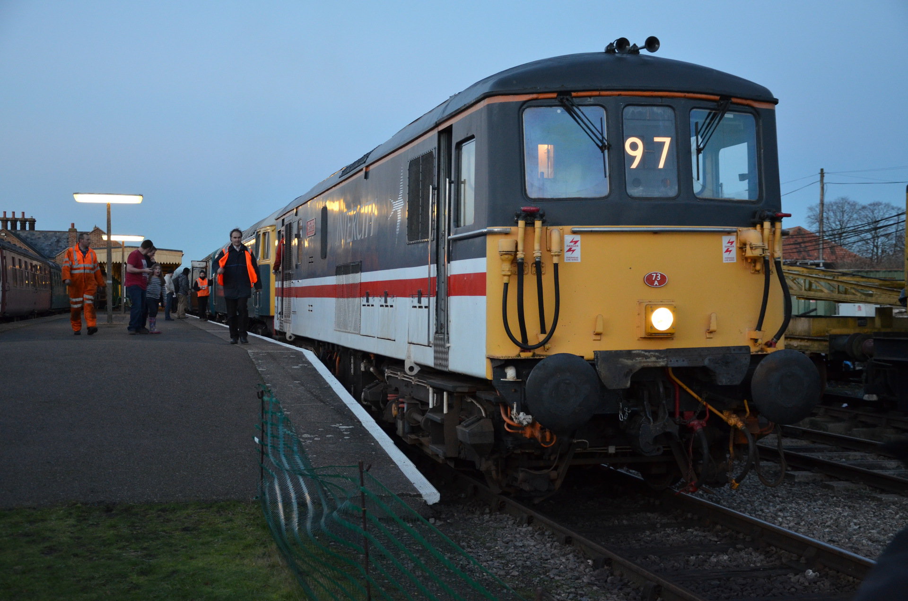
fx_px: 1208
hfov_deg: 41.2
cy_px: 300
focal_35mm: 48
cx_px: 454
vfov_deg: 28.0
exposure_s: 1/30
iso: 1100
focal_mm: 32
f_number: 4.2
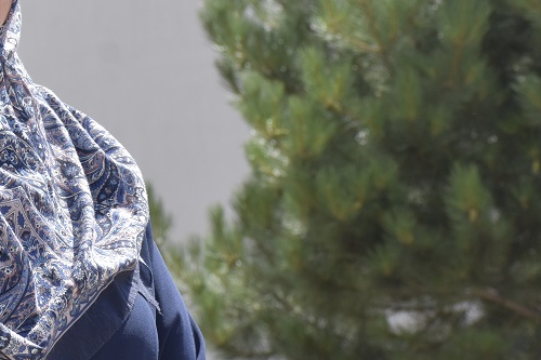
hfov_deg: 10.6
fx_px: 2884
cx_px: 3
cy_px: 11
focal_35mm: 192
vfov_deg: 7.1
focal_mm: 50
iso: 400
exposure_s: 1/500
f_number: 8
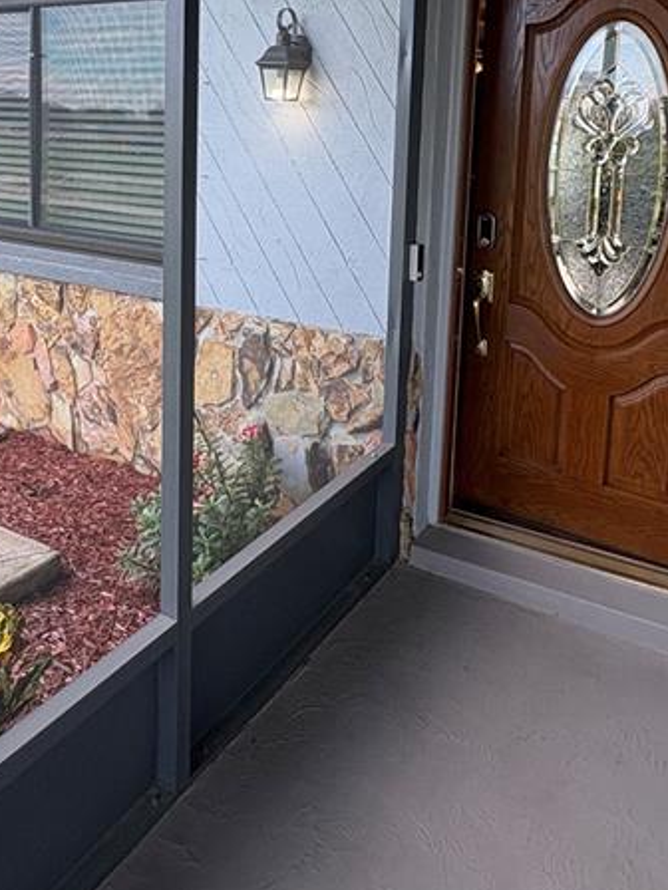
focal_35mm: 32
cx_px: 288
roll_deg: -0.6
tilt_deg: -6.0
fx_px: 823
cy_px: 221
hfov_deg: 44.1
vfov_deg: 54.1
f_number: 2.2
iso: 50
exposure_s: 1/99
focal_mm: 2.22
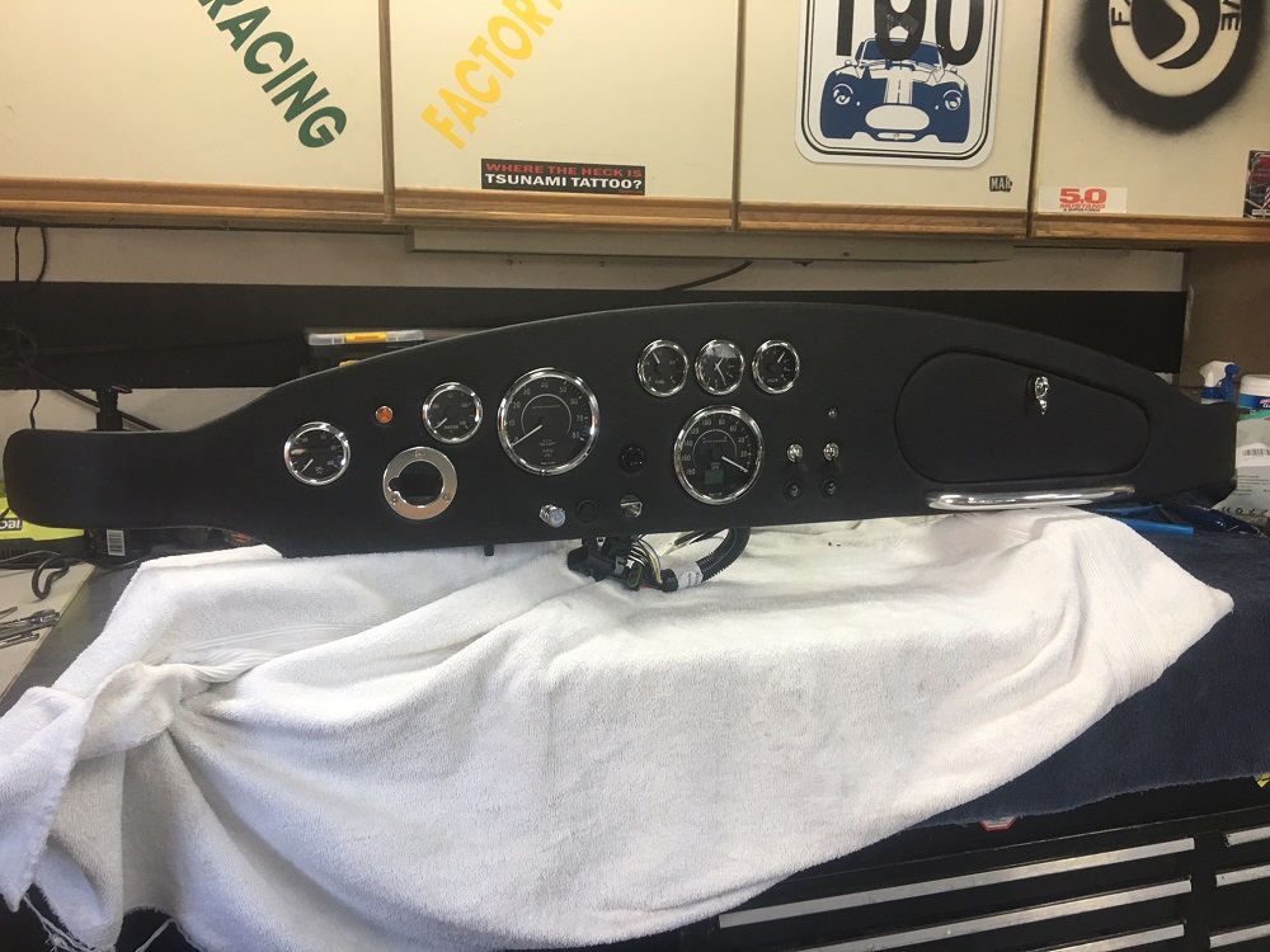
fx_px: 1064
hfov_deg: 61.7
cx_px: 635
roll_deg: -0.9
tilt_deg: -9.7
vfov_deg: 48.2
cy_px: 476
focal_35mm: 29
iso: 32
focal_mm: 4.15
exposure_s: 1/15
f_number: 2.2
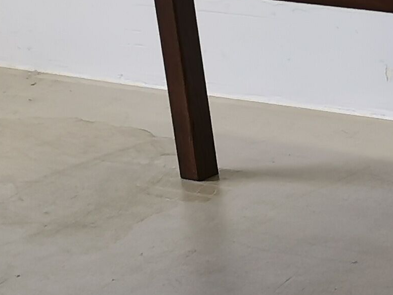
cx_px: 674
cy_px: 233
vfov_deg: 9.6
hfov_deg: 11.9
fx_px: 1760
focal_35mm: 155
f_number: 1.8
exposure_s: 1/100
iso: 125
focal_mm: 5.58
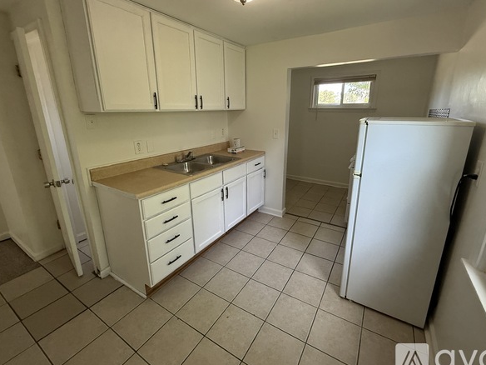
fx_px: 225
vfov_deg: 78.0
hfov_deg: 94.4
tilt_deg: -14.9
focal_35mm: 16
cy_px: 168
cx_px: 253
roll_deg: -0.3
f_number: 2.2
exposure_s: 1/120
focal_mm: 2.22
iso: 320
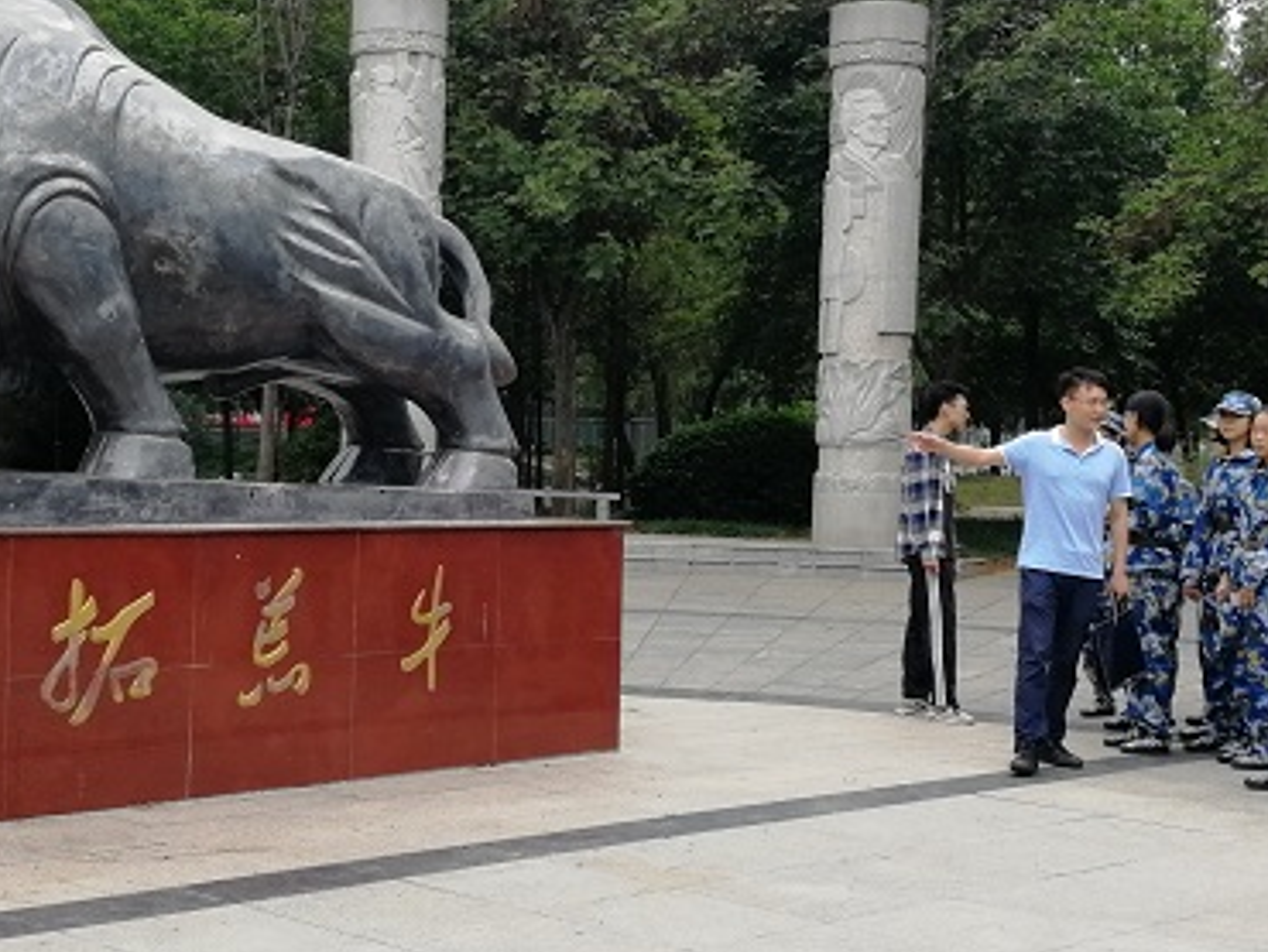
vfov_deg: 24.4
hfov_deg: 32.1
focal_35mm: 60
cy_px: 490
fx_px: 2199
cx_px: 552
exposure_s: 1/308
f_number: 2.2
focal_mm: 3.95
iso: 50
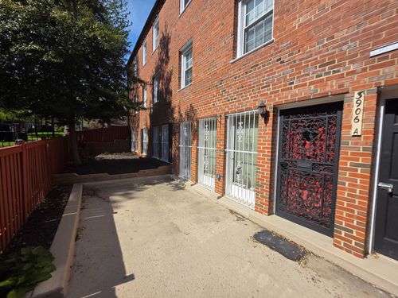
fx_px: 149
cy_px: 149
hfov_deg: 106.2
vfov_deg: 89.9
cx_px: 199
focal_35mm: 13
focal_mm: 2.2
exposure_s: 1/1884
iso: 40
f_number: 1.9
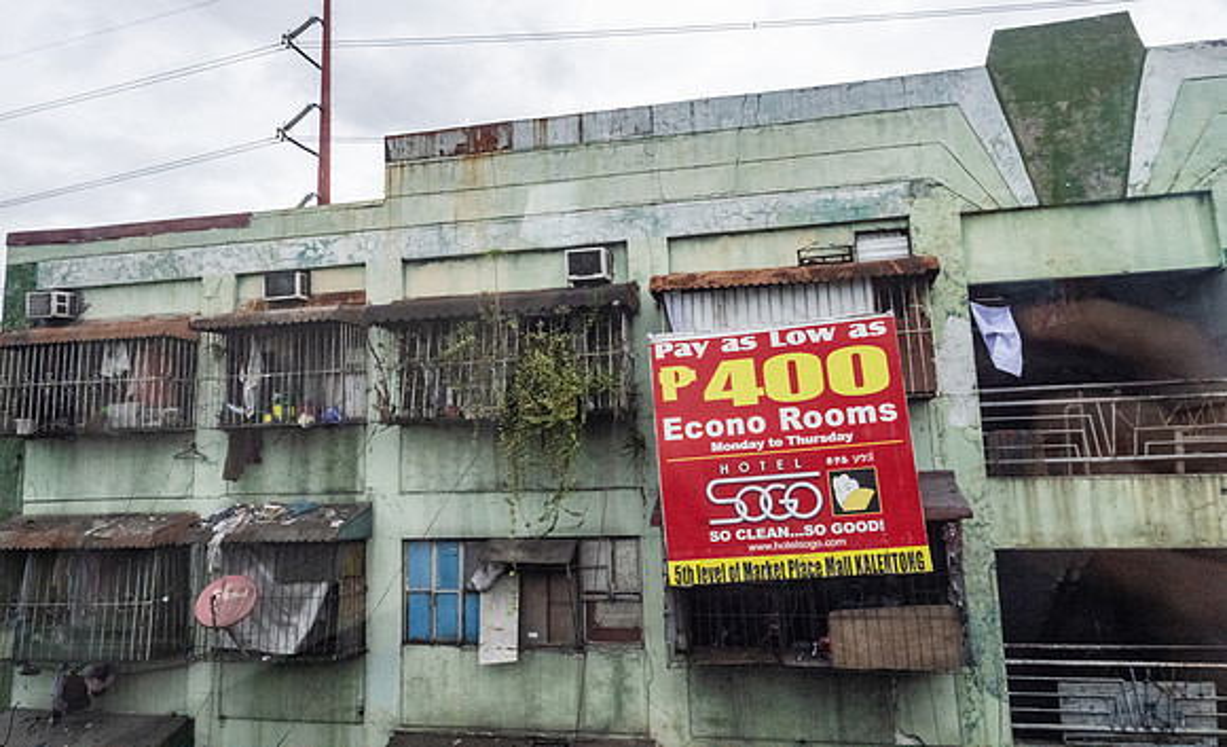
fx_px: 818
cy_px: 338
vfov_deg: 49.0
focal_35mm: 25
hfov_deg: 73.7
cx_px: 614
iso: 11400
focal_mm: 24
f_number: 8
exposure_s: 1/1000
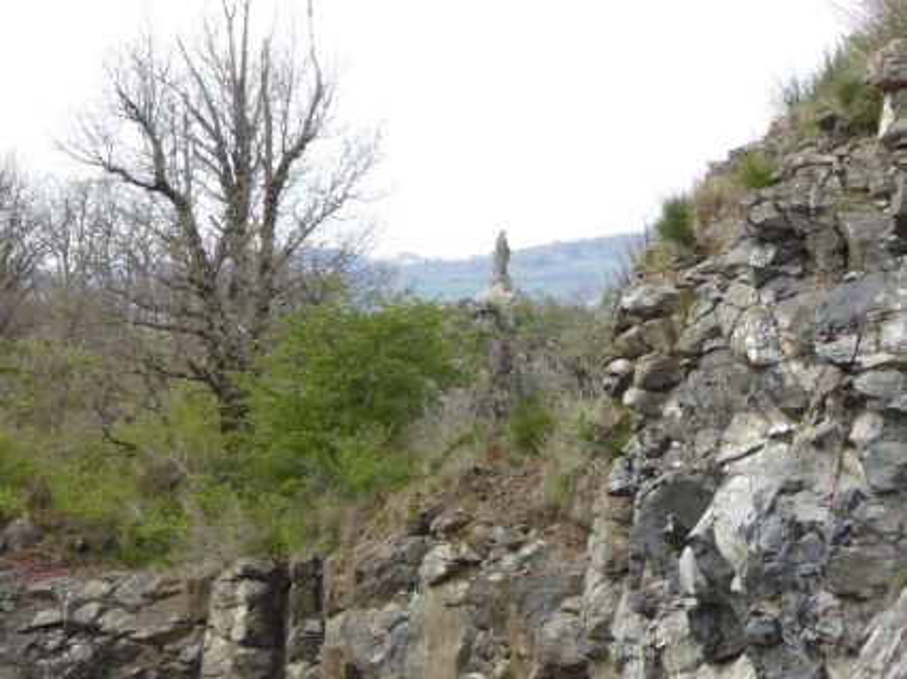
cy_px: 340
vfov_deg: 6.7
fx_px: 5815
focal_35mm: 222
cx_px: 454
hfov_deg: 8.9
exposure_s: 1/125
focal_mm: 35.8
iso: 100
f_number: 5.6
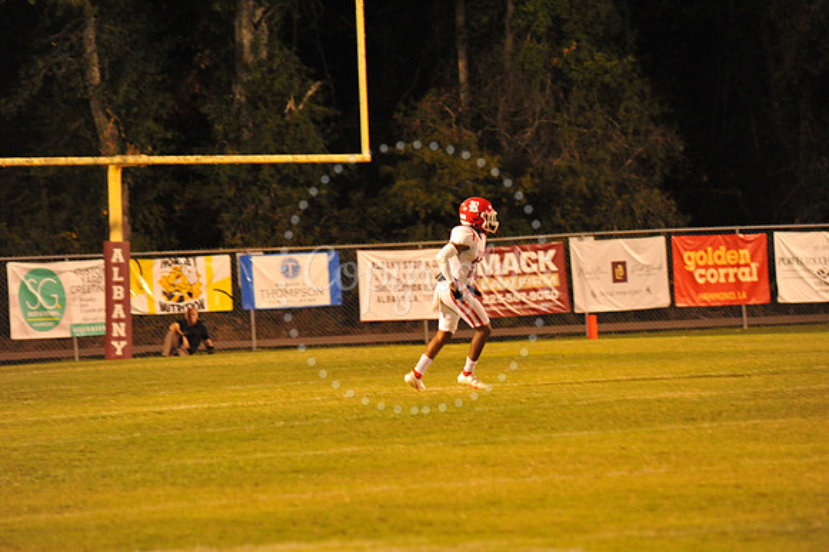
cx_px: 414
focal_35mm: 200
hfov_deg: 10.3
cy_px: 276
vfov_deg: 6.9
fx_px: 4603
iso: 5000
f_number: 5
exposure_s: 1/160
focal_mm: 200
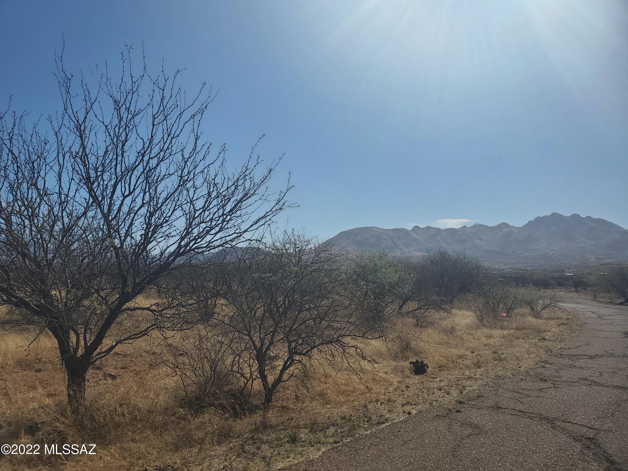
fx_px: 472
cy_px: 236
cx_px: 314
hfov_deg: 67.3
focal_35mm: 26
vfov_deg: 53.1
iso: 50
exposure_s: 1/3945
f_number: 2.4
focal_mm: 4.3
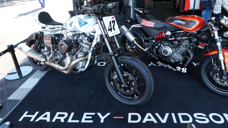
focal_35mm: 24
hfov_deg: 75.9
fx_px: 145
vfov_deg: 46.5
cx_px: 131
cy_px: 37
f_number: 4
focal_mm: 12.5
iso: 2000
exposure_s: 1/1000
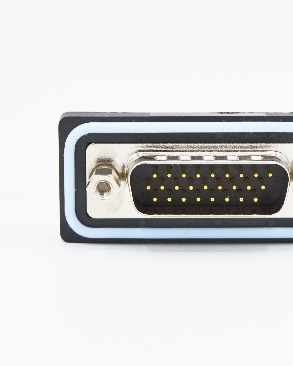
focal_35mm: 101
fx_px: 1092
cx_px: 202
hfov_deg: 15.2
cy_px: 180
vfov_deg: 19.0
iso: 100
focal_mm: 45
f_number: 8
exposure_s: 1/250
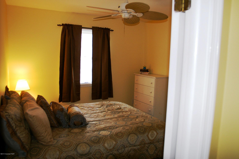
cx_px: 120
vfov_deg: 50.2
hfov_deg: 70.5
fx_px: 169
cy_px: 80
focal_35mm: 26
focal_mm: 17
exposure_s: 1/80
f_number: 2.8
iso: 400
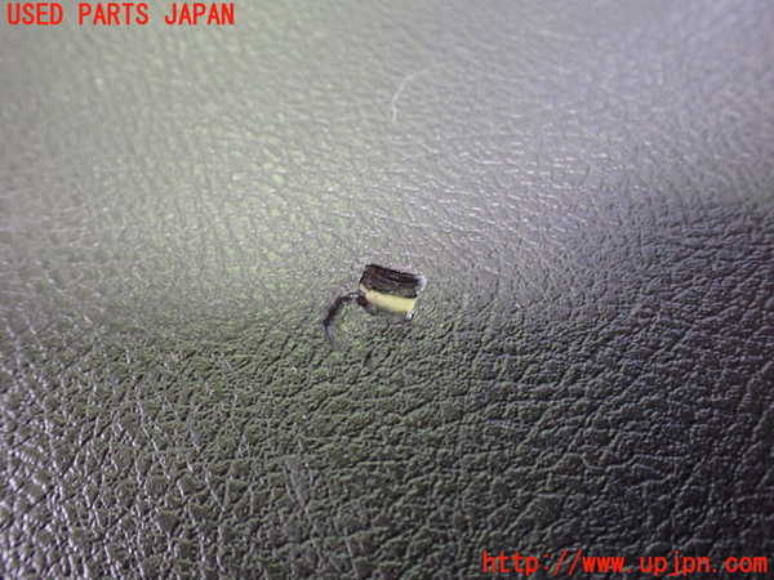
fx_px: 671
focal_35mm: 30
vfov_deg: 46.8
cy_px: 290
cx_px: 387
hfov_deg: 60.0
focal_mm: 5.4
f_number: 2.3
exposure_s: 1/40
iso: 800
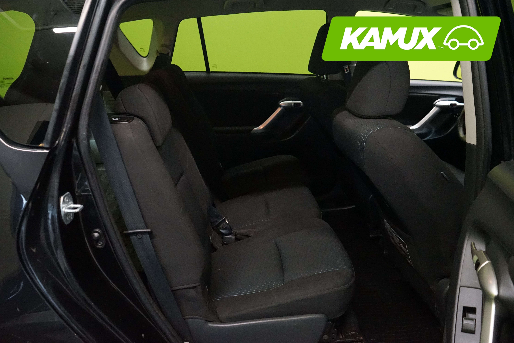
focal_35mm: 28
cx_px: 257
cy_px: 172
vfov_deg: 46.4
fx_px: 400
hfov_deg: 65.5
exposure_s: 1/30
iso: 6400
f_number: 6.3
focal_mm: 28
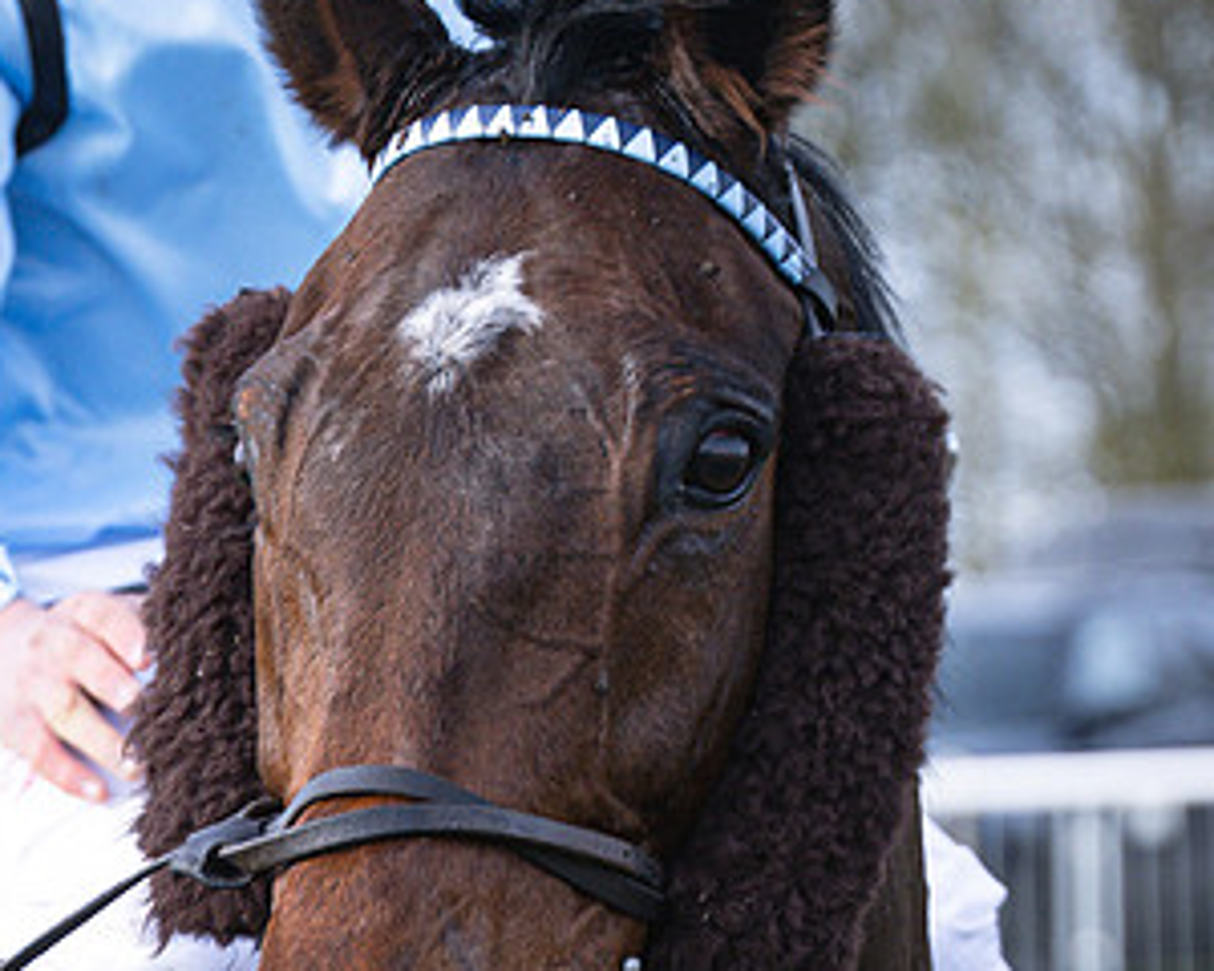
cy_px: 665
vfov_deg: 6.0
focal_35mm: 257
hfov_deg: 7.5
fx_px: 9234
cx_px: 657
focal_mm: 70
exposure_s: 1/2000
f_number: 2.8
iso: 400
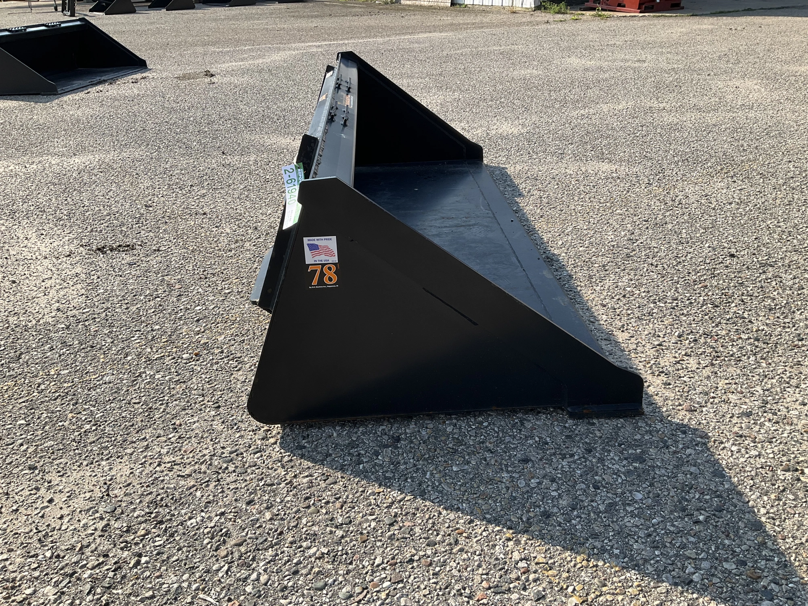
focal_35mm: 29
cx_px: 404
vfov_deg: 48.2
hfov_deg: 61.7
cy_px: 303
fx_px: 677
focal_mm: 3
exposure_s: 1/997
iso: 25
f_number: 1.8
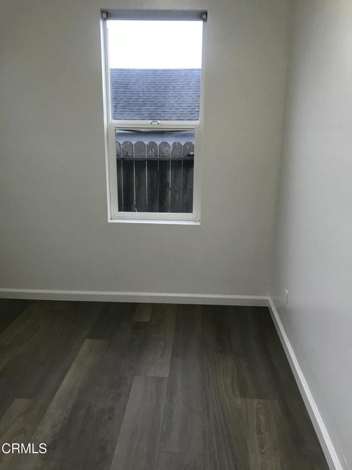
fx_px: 380
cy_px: 235
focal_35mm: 28
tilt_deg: -15.0
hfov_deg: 49.7
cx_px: 176
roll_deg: -0.7
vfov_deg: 63.4
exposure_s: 1/30
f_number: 1.8
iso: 32
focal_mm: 3.99
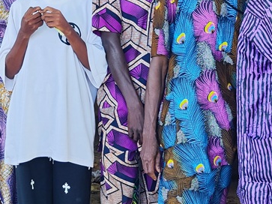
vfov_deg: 19.4
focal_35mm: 76
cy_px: 87
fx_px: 597
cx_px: 55
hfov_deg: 25.2
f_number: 1.69
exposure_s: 1/100
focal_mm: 7.01
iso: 81
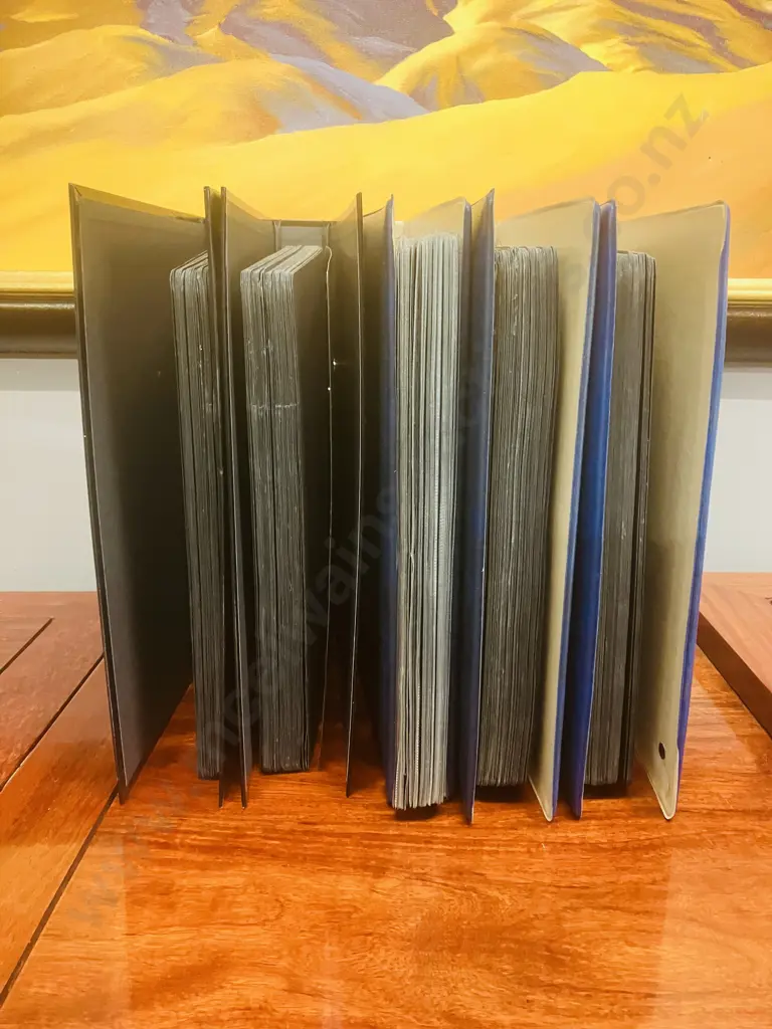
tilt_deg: -15.1
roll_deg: +1.4
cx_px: 386
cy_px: 514
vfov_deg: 63.4
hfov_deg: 49.7
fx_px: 833
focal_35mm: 28
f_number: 1.8
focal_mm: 3.99
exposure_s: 1/33
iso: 320
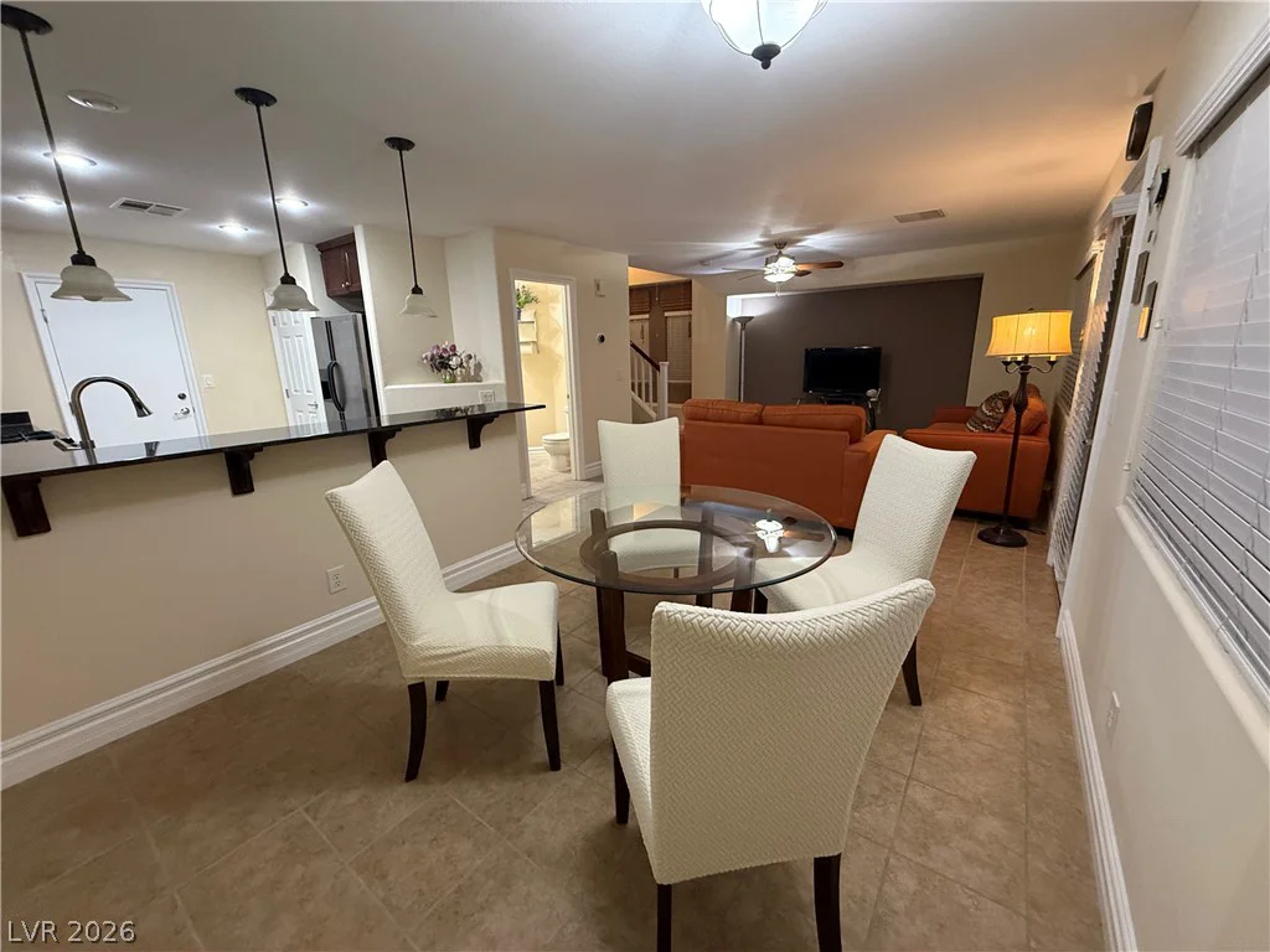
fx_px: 514
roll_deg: +2.1
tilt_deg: -13.3
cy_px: 476
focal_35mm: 14
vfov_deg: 85.7
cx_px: 635
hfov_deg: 102.1
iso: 400
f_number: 2.2
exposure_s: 1/60
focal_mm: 2.22
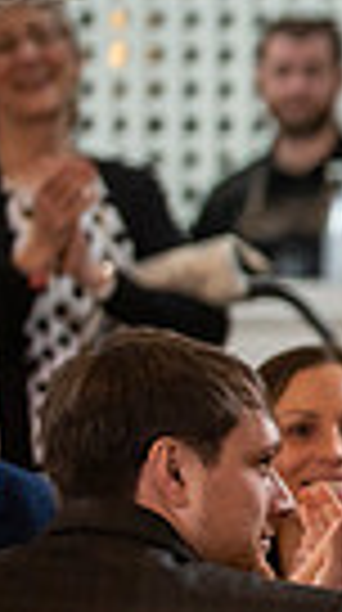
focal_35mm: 559
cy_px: 290
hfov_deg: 2.1
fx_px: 9057
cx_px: 1224
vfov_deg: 3.9
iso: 2000
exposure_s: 1/200
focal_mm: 125
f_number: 2.8
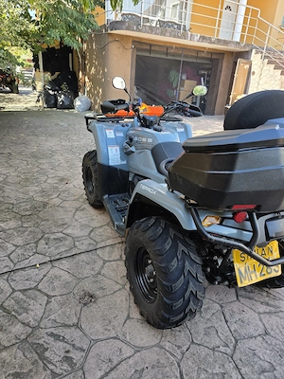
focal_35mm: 23
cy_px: 190
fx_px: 252
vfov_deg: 73.9
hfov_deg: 58.9
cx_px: 142
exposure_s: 1/182
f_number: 1.7
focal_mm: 6.3
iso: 32
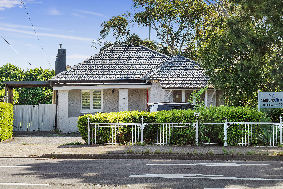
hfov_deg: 31.9
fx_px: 495
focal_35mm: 63
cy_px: 94
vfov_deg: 21.6
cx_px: 142
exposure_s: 1/160
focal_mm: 63
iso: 400
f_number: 11
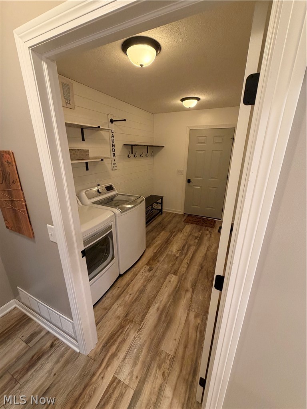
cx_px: 154
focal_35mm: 14
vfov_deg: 102.1
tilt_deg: -19.1
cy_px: 204
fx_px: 166
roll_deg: +0.0
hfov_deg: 85.7
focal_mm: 2.22
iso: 250
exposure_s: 1/60
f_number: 2.2
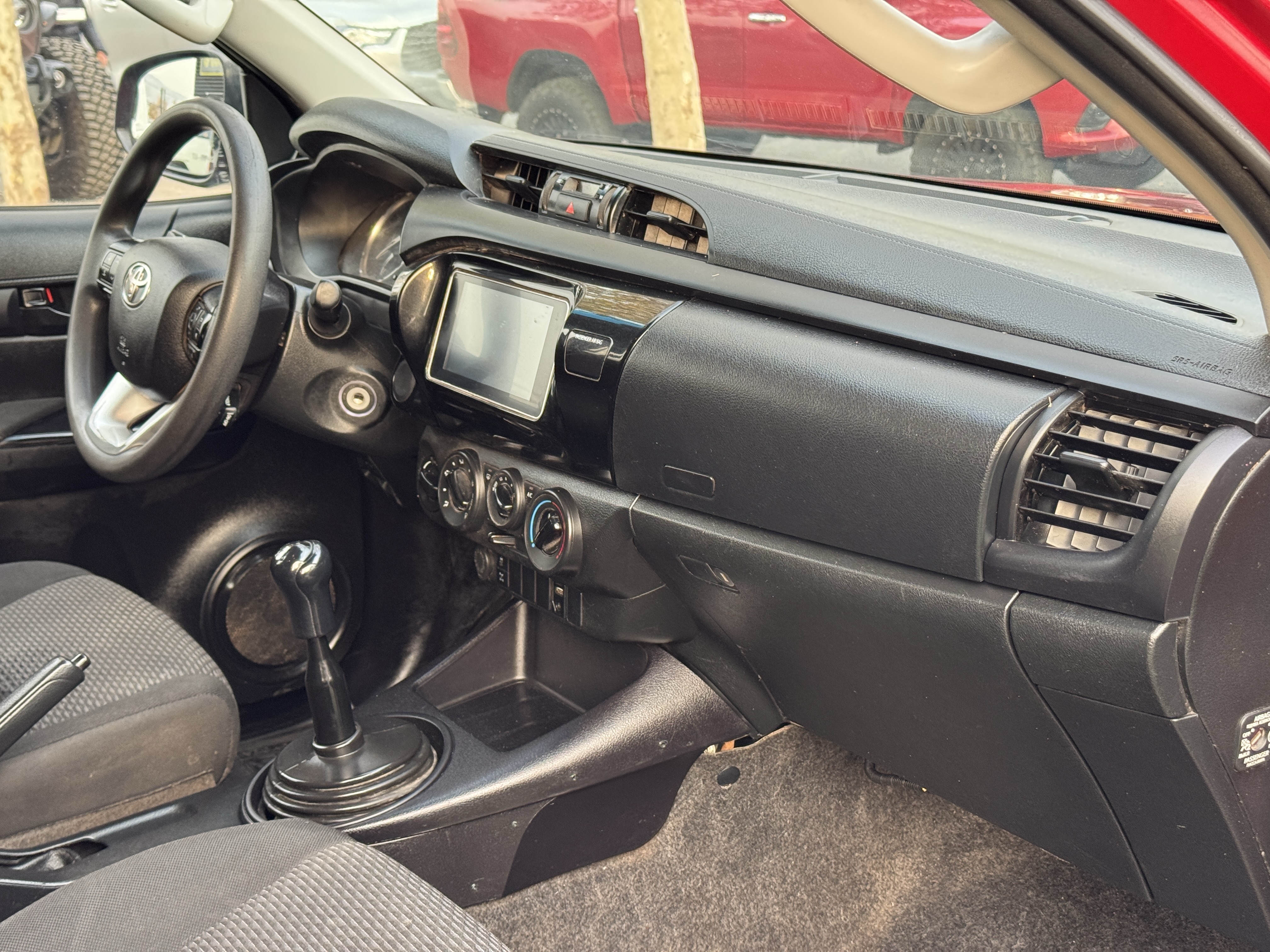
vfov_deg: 30.3
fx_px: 1761
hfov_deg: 39.7
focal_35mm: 48
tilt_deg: -15.8
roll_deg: +2.5
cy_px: 476
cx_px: 635
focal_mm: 6.76
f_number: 1.78
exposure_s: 1/60
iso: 160
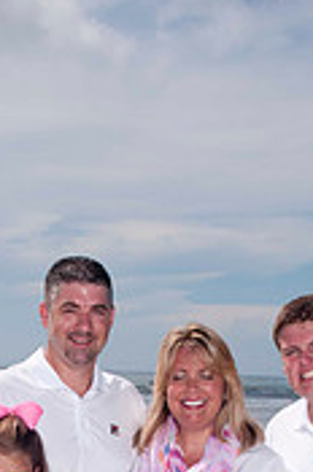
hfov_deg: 12.6
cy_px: 593
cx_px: 107
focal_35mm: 108
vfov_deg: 17.9
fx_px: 1414
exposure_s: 1/250
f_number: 13
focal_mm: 28
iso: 100
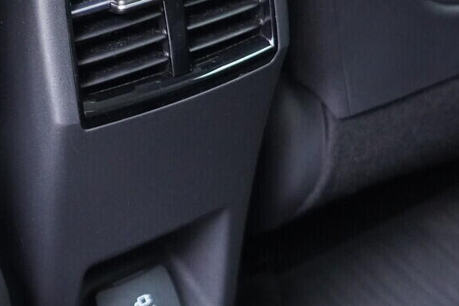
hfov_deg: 22.7
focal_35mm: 89
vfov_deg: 15.4
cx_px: 130
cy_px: 126
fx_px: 1135
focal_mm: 24
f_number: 2.8
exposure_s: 1/40
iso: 4000
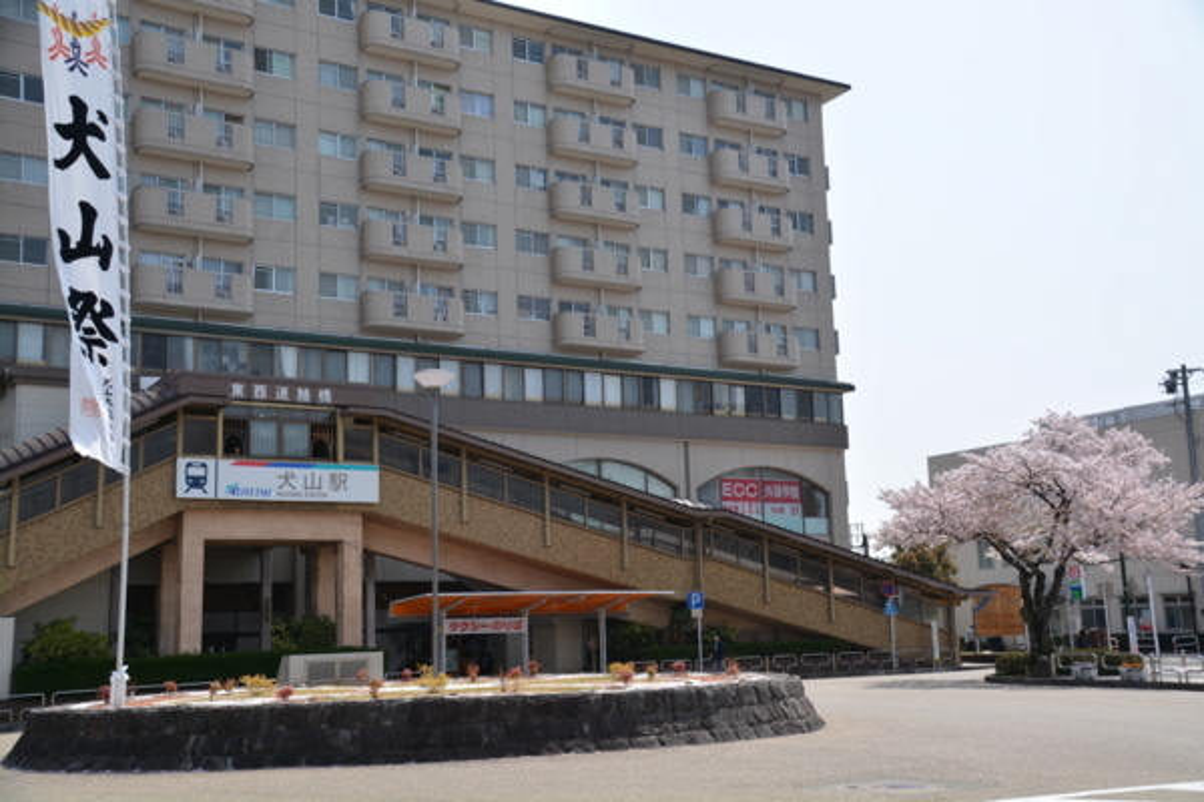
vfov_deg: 34.2
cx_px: 602
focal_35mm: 39
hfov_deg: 49.6
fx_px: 1304
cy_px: 401
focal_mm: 26
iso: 100
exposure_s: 1/250
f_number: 8
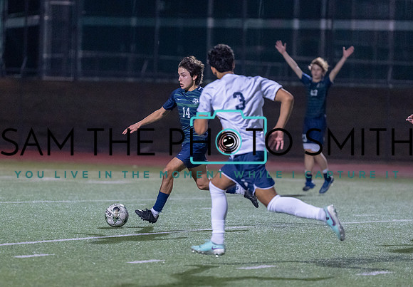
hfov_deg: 6.8
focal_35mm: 298
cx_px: 189
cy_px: 144
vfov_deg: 4.7
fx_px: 3465
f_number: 2.8
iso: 3200
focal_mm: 200
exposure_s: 1/1000
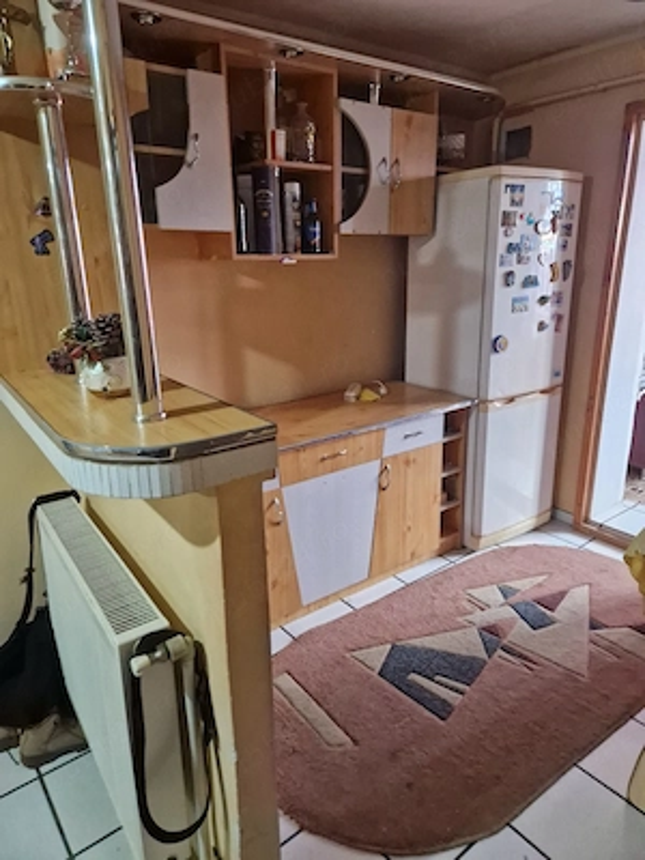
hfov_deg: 58.9
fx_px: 571
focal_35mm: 23
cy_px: 430
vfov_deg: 73.9
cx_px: 322
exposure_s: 1/100
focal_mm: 5.4
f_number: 1.8
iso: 640
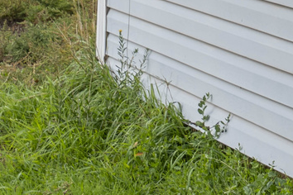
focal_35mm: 162
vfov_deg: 8.2
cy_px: -134
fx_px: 1318
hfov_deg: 10.7
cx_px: 724
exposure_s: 1/250
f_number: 8
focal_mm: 28
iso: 100
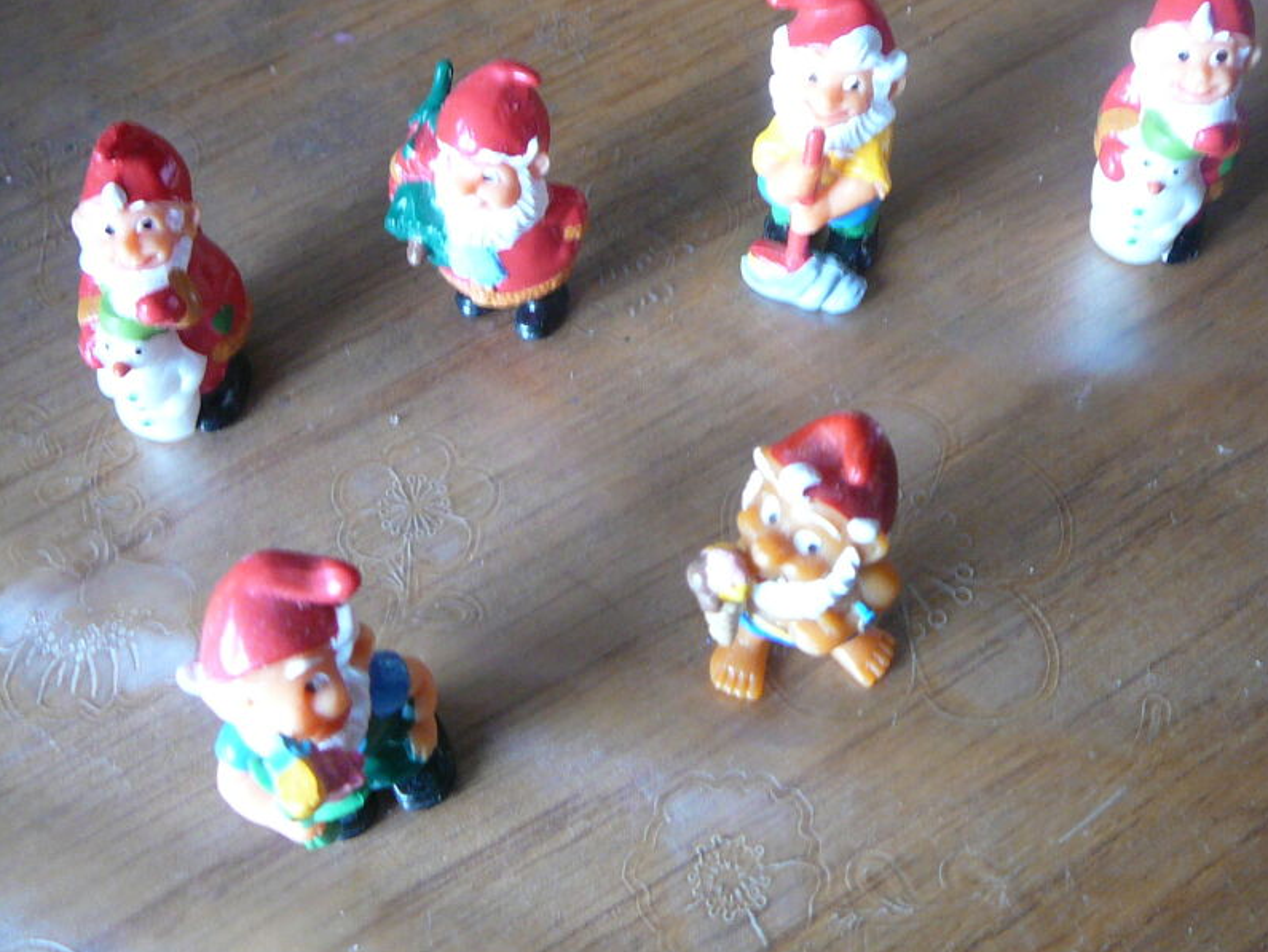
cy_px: 367
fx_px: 1612
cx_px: 668
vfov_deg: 32.8
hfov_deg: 42.9
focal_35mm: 44
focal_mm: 5.2
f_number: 2.8
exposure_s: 1/20
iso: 200
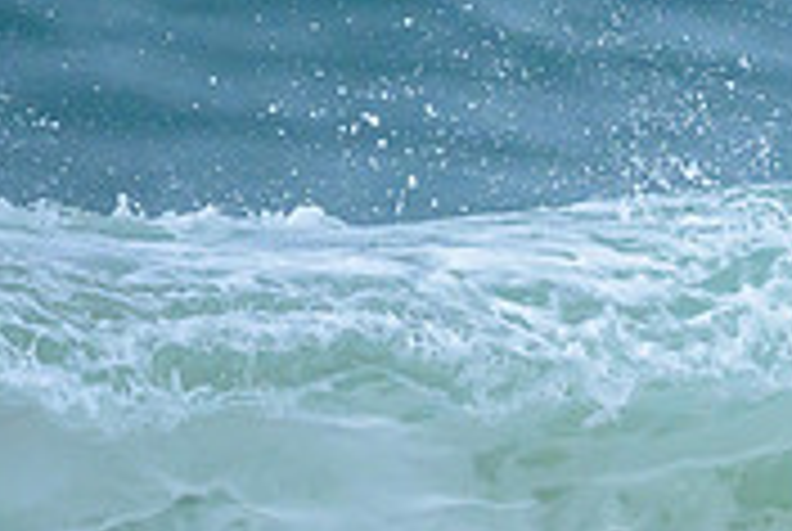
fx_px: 79421
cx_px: 1097
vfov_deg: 0.4
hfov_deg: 0.6
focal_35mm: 3604
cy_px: 610
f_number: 6.3
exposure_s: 1/3200
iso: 1400
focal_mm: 800
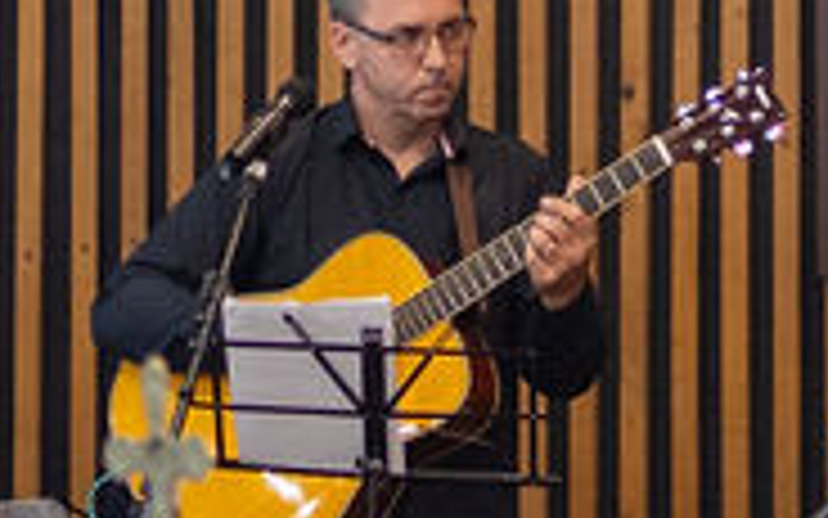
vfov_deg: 4.3
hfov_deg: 6.9
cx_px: 98
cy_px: 191
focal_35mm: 302
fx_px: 6815
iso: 1000
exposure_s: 1/160
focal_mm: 35
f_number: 1.8
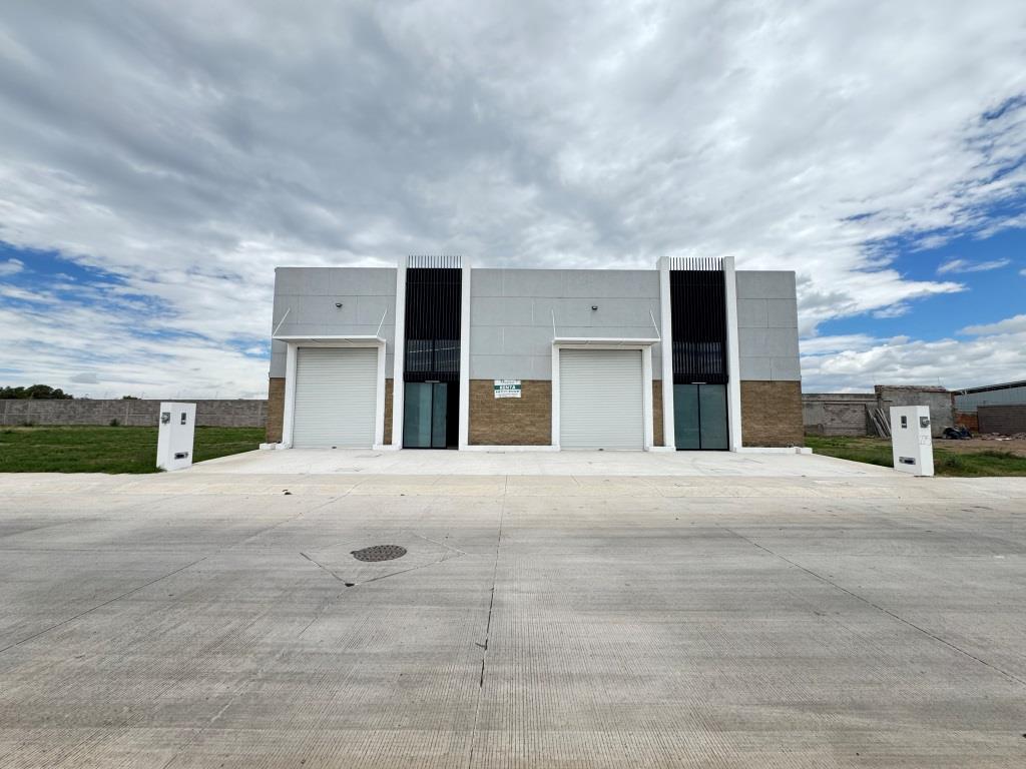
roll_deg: +0.3
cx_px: 513
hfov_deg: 102.1
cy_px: 384
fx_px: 415
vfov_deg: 85.7
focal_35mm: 14
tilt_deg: +4.9
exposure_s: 1/1126
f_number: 2.2
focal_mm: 2.22
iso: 50
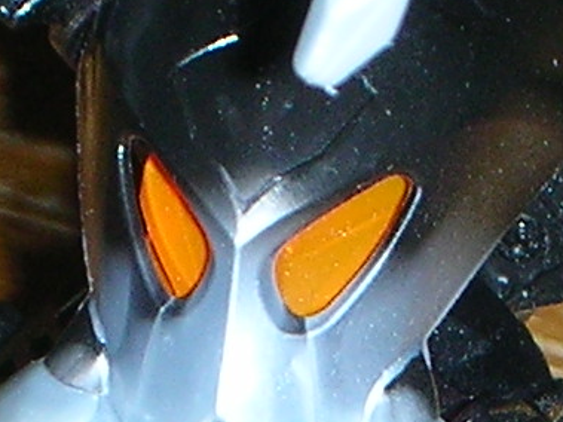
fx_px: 7365
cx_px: 211
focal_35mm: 453
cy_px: 848
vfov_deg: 3.3
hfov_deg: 4.4
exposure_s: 1/120
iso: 50
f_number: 4
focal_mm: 10.1
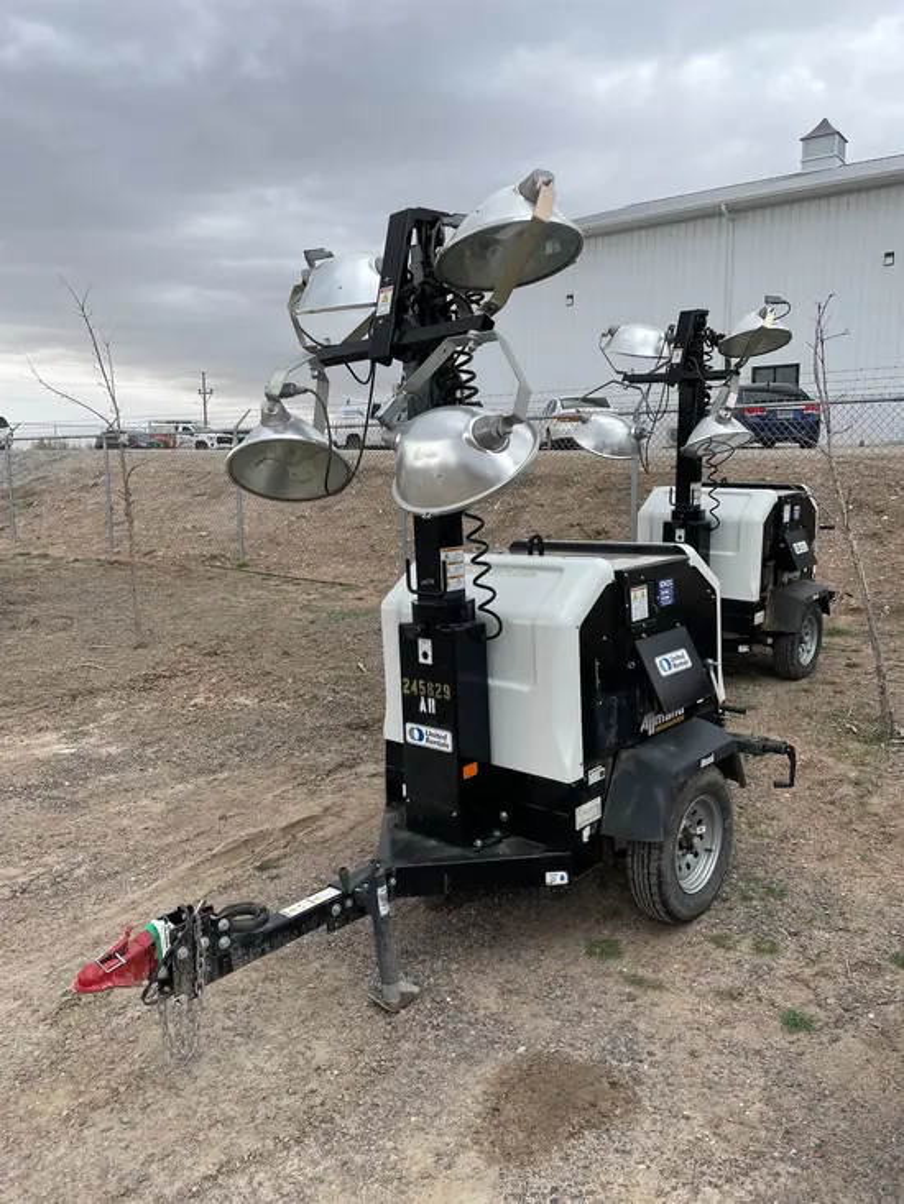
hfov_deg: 53.1
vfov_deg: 67.3
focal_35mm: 26
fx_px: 905
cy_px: 602
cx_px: 452
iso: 50
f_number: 1.6
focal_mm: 4.2
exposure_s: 1/1667
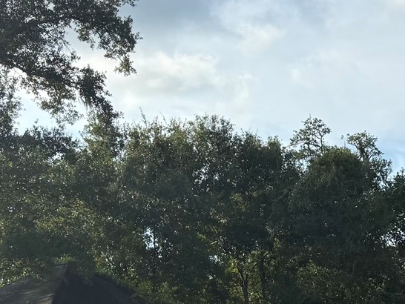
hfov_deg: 19.8
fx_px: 1053
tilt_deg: -1.4
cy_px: 376
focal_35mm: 90
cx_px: 544
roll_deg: +2.7
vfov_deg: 15.7
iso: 80
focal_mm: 6.76
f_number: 1.78
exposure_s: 1/2232
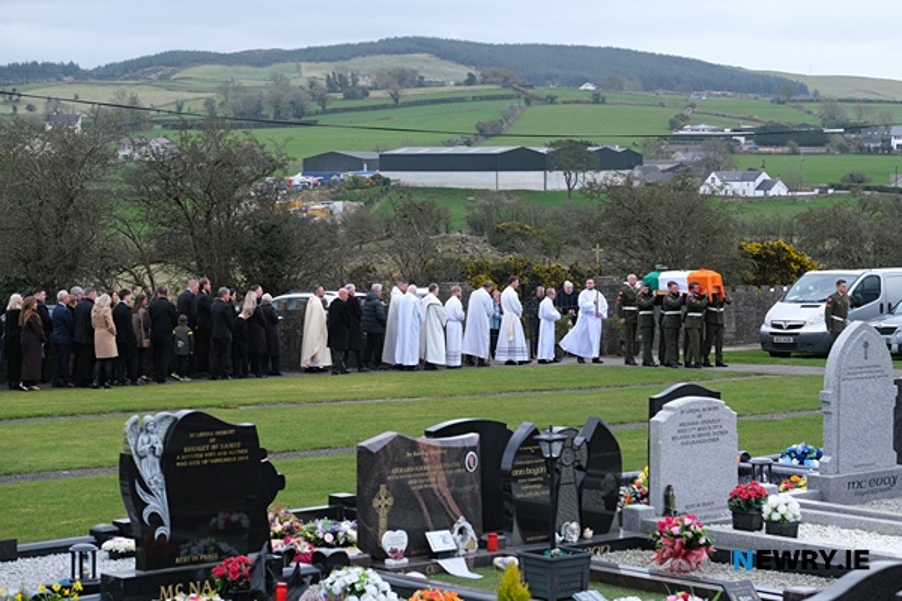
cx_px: 451
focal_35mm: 88
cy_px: 300
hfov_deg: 23.1
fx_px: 2205
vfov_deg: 15.5
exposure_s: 1/500
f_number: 4.5
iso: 400
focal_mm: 58.7
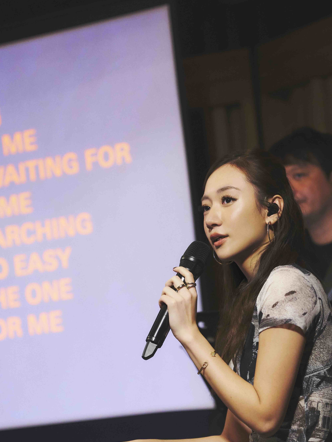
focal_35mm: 143
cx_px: 209
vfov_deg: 13.8
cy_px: 295
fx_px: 1829
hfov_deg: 10.4
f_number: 2
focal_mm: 70
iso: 1600
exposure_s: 1/160
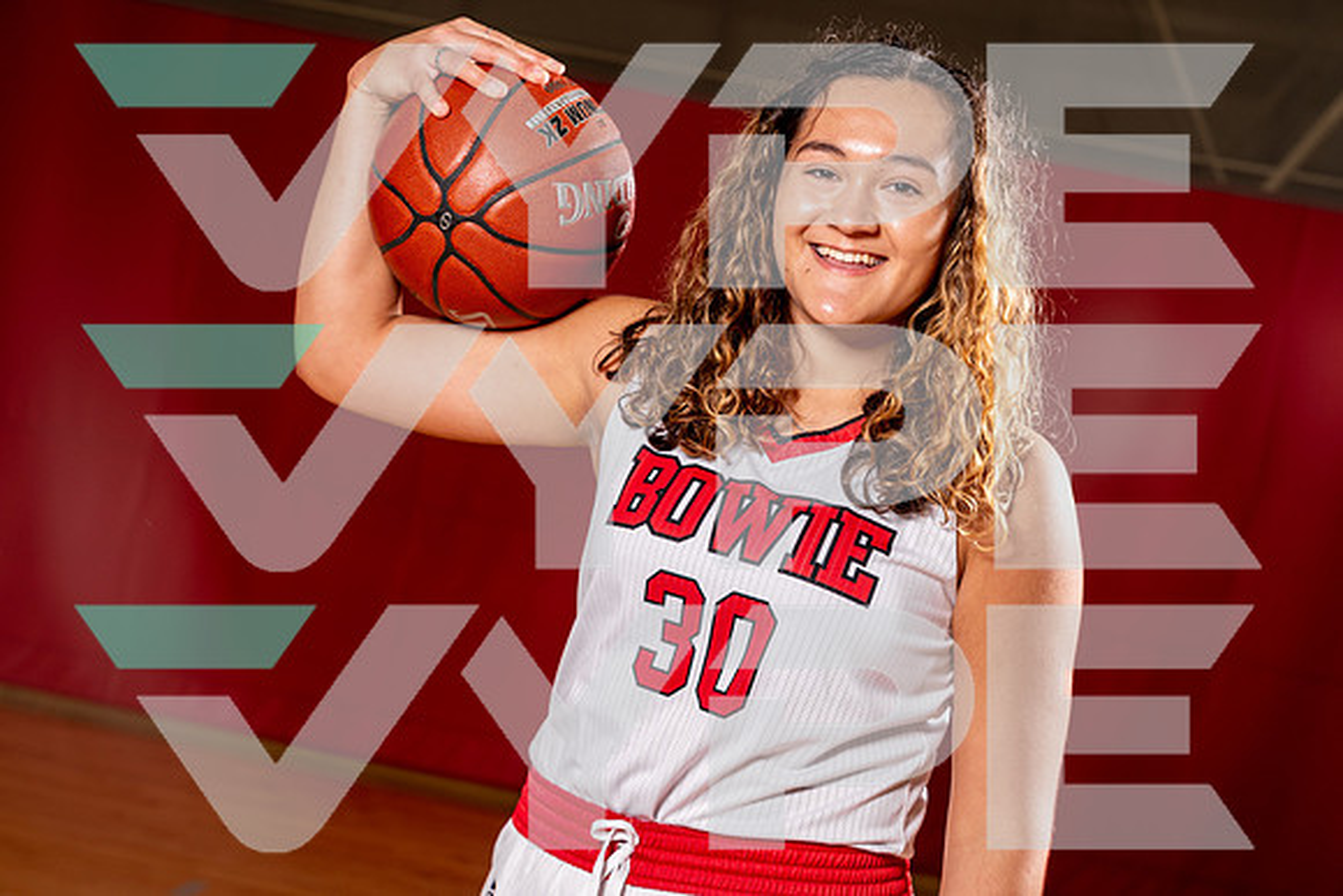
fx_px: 2276
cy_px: 448
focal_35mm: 61
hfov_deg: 32.9
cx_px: 672
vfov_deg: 22.3
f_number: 6.3
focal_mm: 61
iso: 100
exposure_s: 1/125
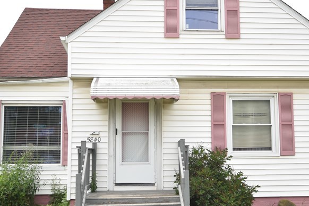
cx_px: 169
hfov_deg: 35.6
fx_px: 481
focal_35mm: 56
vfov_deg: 24.2
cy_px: 101
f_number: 6.3
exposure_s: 1/160
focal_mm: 20
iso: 100
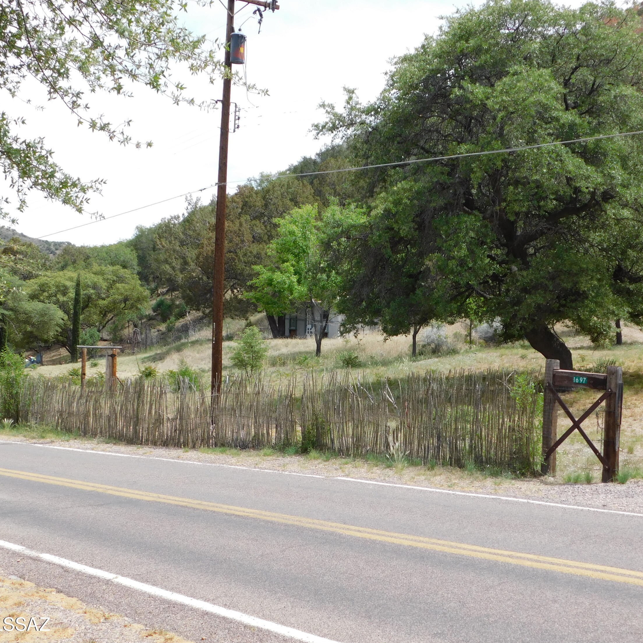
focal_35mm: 48
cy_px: 327
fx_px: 1009
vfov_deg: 35.4
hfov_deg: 35.3
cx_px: 353
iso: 125
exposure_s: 1/800
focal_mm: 7.1
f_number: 3.6
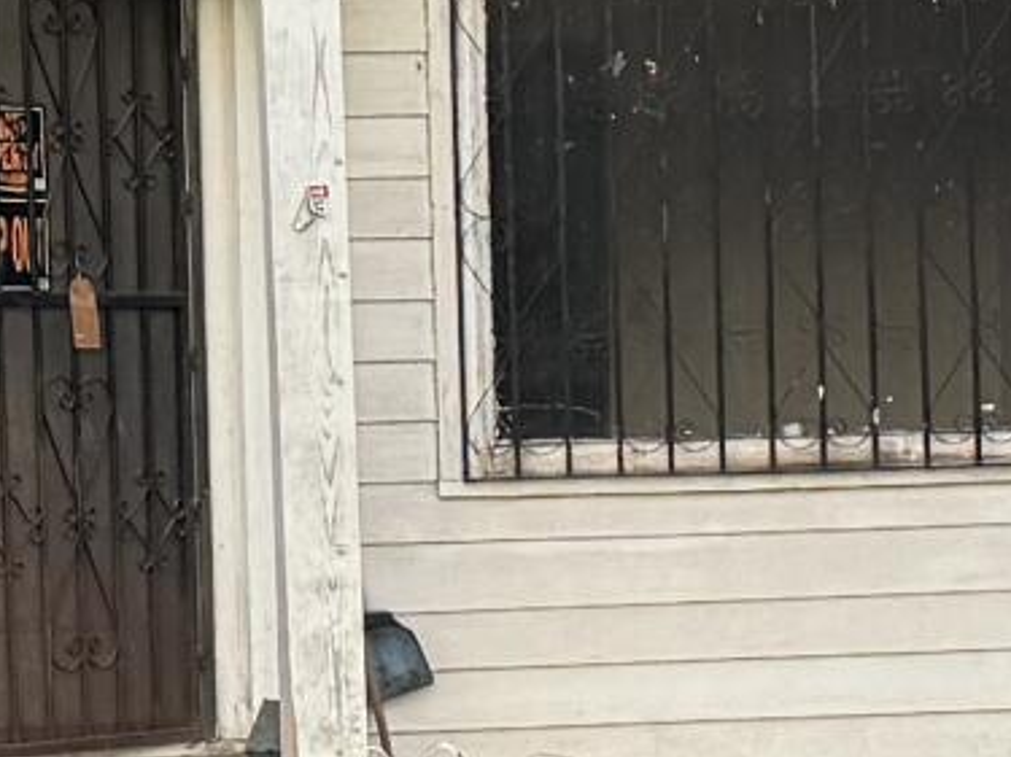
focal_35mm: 192
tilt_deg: -0.8
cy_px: 515
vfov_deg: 7.7
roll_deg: +0.9
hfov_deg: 10.3
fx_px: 5606
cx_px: 191
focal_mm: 6.76
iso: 320
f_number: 1.78
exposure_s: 1/60
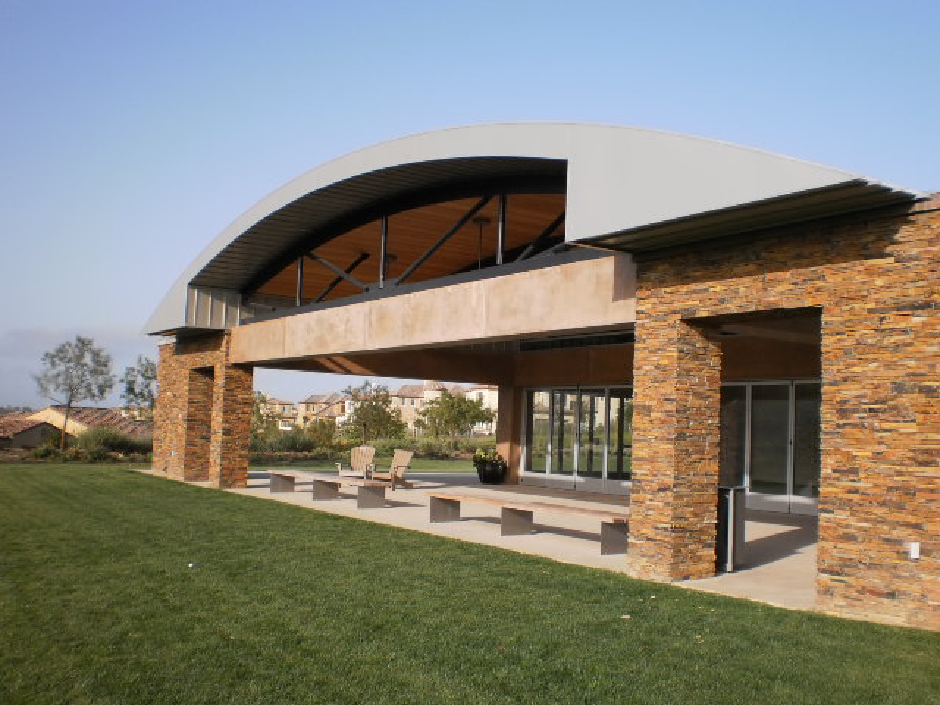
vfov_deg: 39.7
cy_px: 352
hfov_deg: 51.4
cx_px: 470
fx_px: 978
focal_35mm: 36
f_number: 4.6
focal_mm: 6.3
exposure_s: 1/640
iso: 100
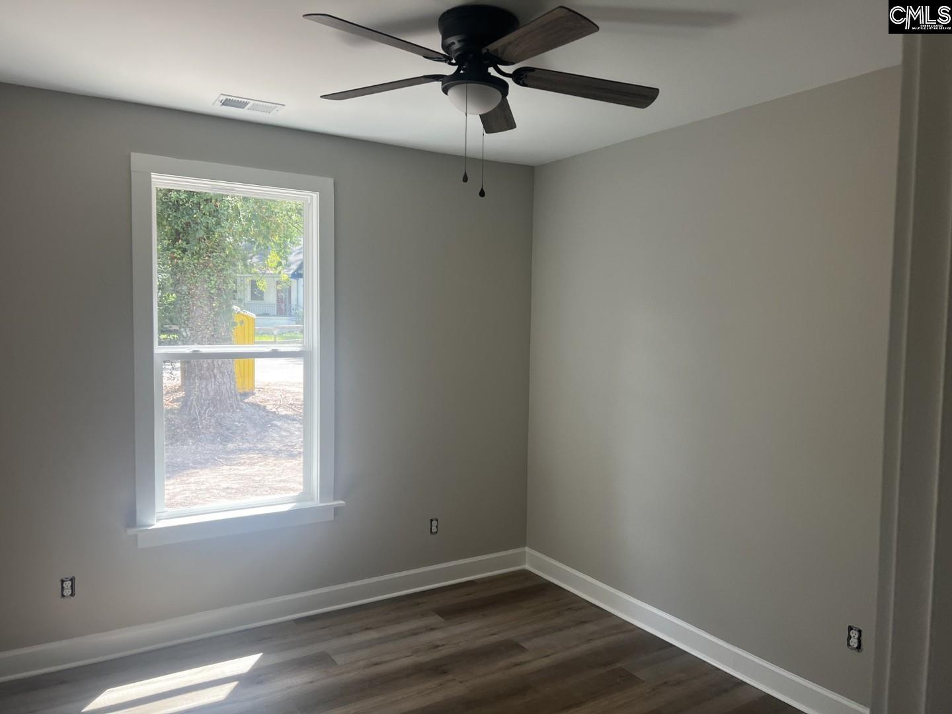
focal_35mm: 26
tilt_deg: -3.5
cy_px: 357
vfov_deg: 53.1
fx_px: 715
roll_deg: -1.5
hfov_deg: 67.3
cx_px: 476
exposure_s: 1/151
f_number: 1.5
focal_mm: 5.7
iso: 64
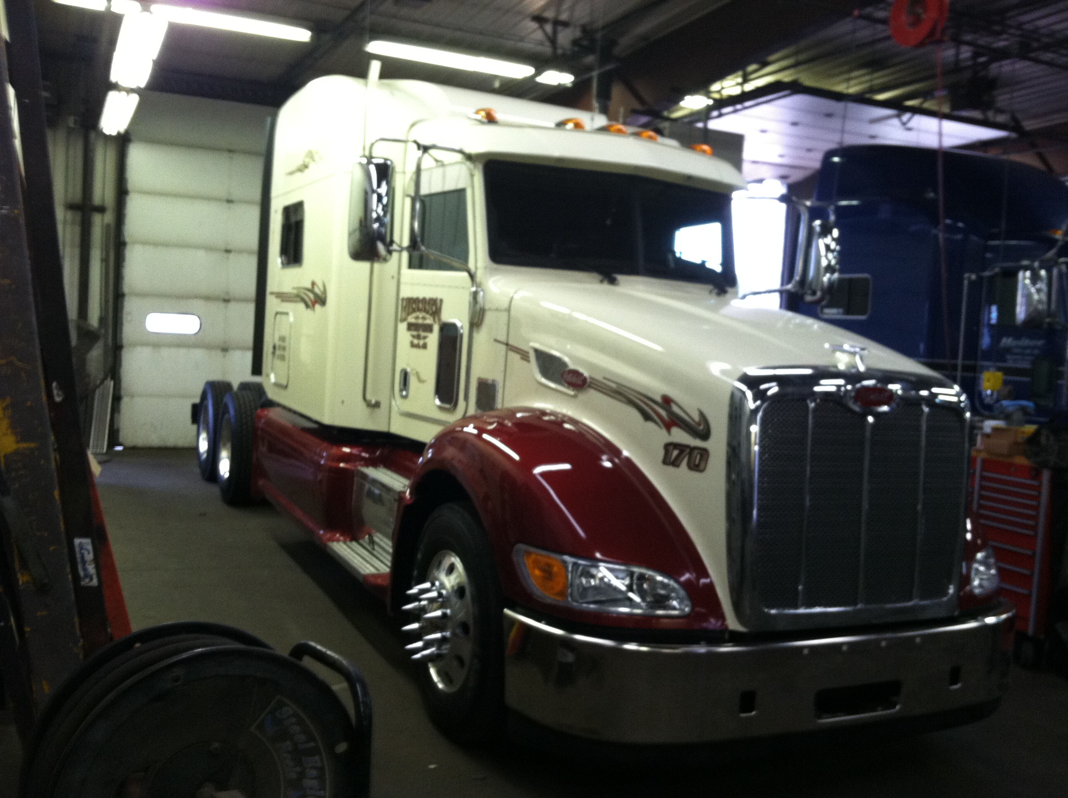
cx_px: 534
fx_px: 1078
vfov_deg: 40.6
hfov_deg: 52.7
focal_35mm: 35
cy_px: 399
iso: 125
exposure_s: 1/15
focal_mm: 3.85
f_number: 2.8
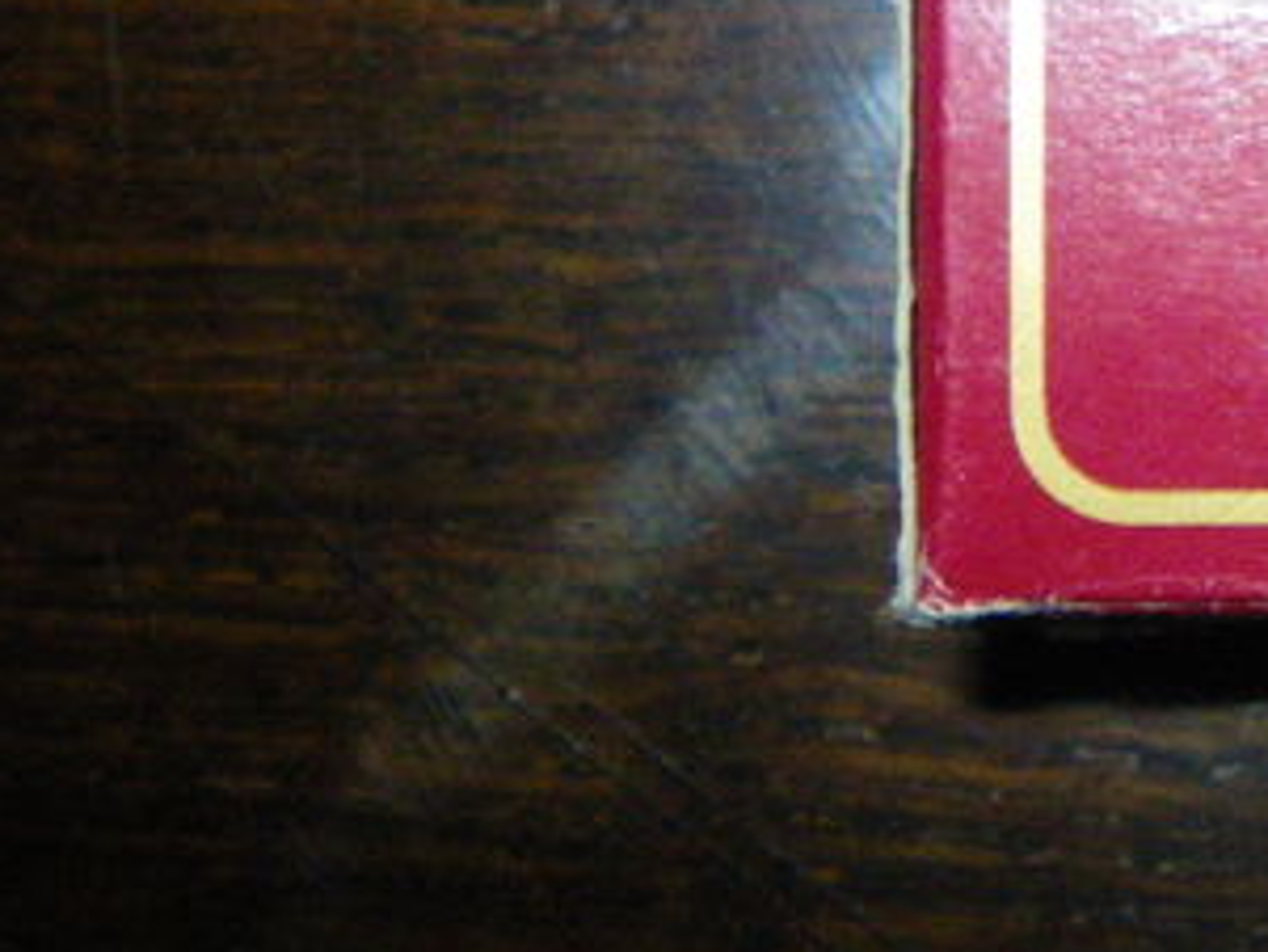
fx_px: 3408
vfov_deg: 14.8
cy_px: -463
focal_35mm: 93
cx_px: 1554
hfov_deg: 19.7
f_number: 4.2
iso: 400
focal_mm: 5
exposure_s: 1/50
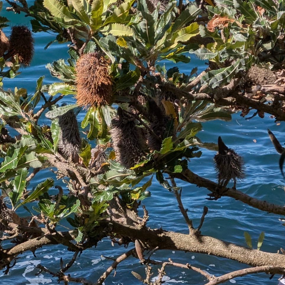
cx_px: 71
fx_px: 2403
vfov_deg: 6.8
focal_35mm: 258
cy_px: 242
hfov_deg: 6.8
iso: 50
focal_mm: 14.2
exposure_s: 1/1437
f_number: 3.05
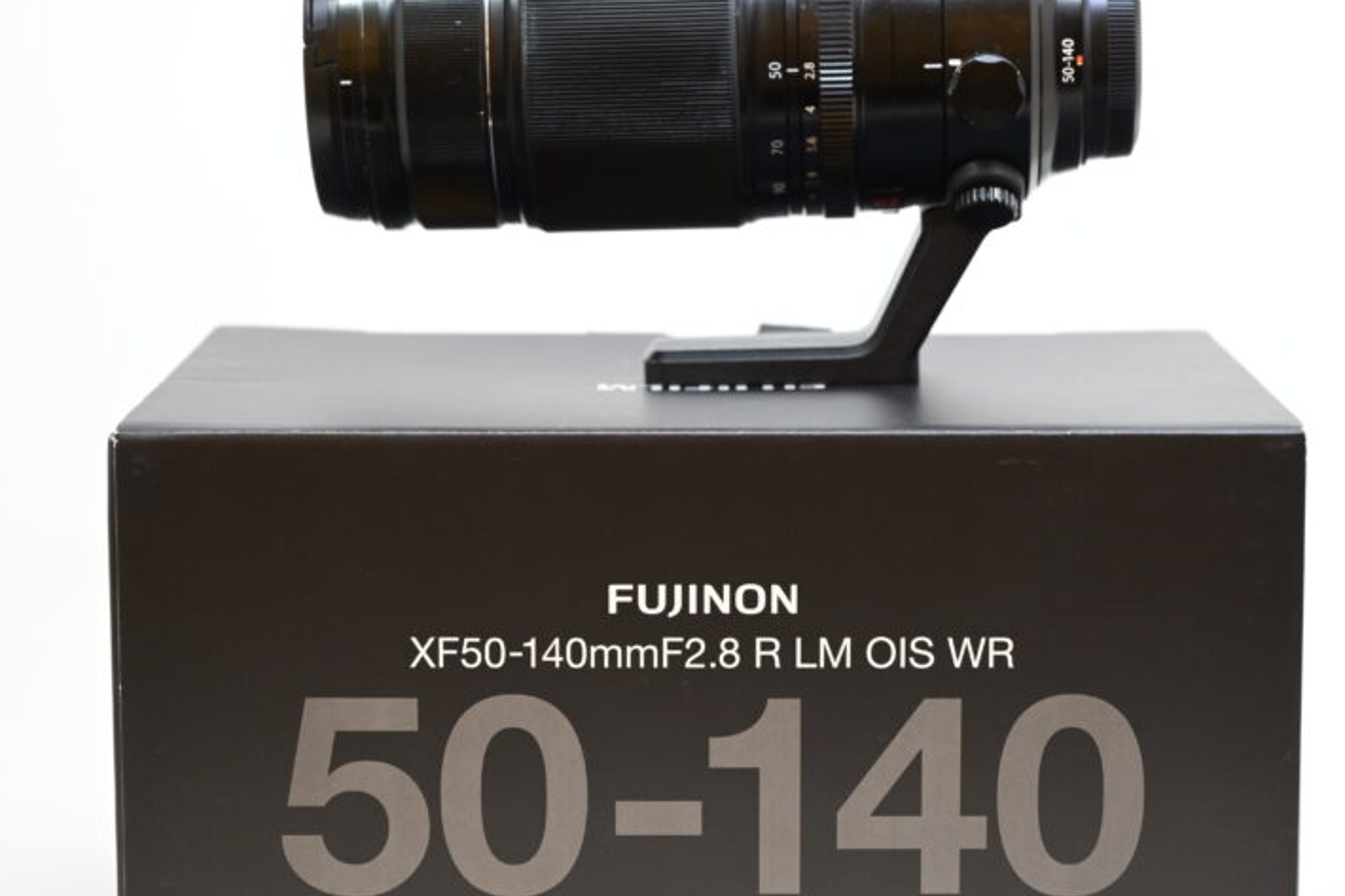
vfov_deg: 13.5
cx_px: 737
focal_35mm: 101
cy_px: 456
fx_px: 3772
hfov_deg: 20.2
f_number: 6.3
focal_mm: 70
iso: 1600
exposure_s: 1/250
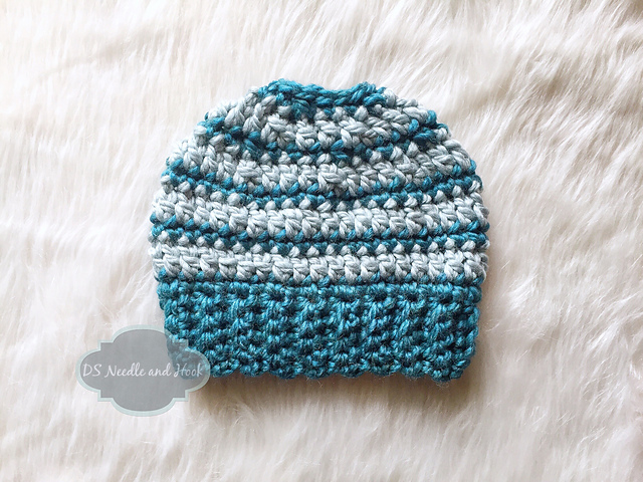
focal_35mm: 29
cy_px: 241
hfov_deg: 61.7
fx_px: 539
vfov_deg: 48.2
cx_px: 322
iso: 32
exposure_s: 1/30
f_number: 2.2
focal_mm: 4.15
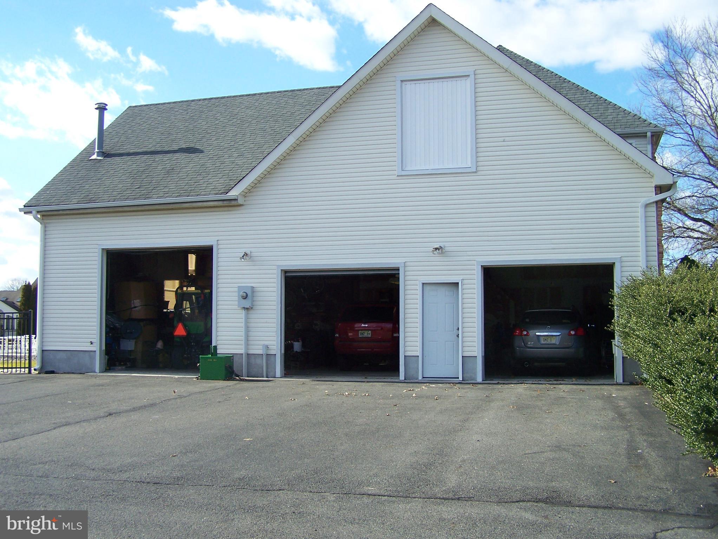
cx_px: 359
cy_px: 270
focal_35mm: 38
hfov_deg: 48.9
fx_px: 789
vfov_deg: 37.8
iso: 80
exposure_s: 1/500
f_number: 4
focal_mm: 6.3
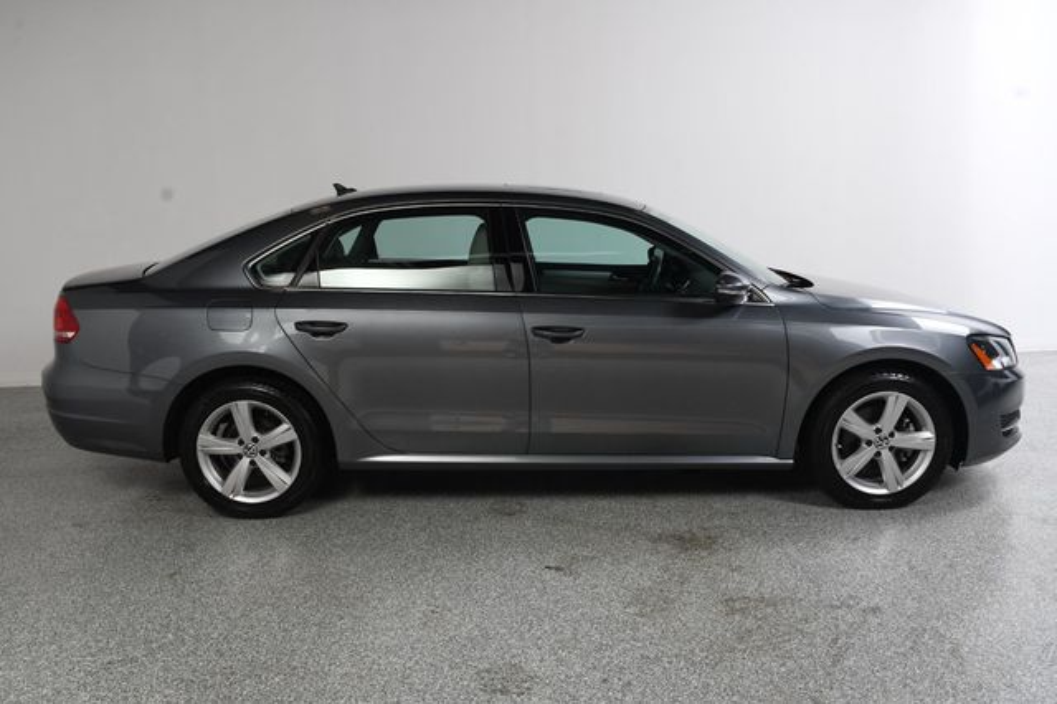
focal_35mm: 30
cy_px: 352
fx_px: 880
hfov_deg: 62.0
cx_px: 528
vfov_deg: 43.6
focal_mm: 20
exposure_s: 1/160
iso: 100
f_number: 10
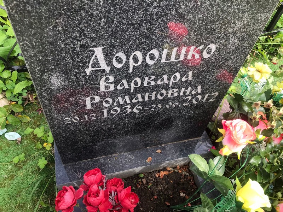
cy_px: 106
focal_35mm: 28
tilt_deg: -54.6
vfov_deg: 49.7
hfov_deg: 63.4
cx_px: 142
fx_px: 229
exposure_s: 1/407
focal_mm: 3.99
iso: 20
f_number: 1.8
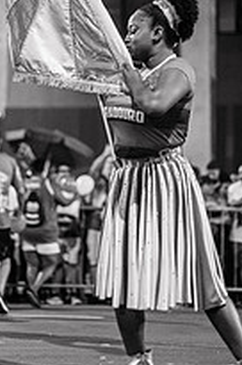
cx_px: 109
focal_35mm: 110
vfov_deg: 18.5
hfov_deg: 12.4
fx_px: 1113
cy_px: 82
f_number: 1.4
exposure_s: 1/250
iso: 1600
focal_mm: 50
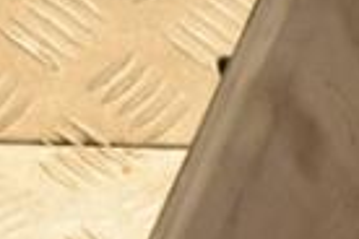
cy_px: 312
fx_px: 2603
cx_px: 528
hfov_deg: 7.8
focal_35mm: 261
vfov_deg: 5.2
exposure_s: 1/125
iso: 800
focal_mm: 40
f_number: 5.6
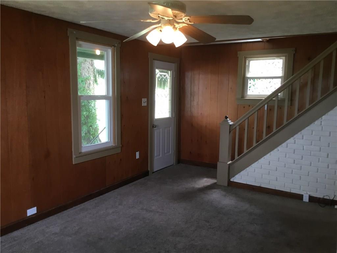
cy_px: 126
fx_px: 302
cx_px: 168
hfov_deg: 58.4
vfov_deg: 45.4
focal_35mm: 31
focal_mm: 3.3
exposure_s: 1/30
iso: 64
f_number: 2.4
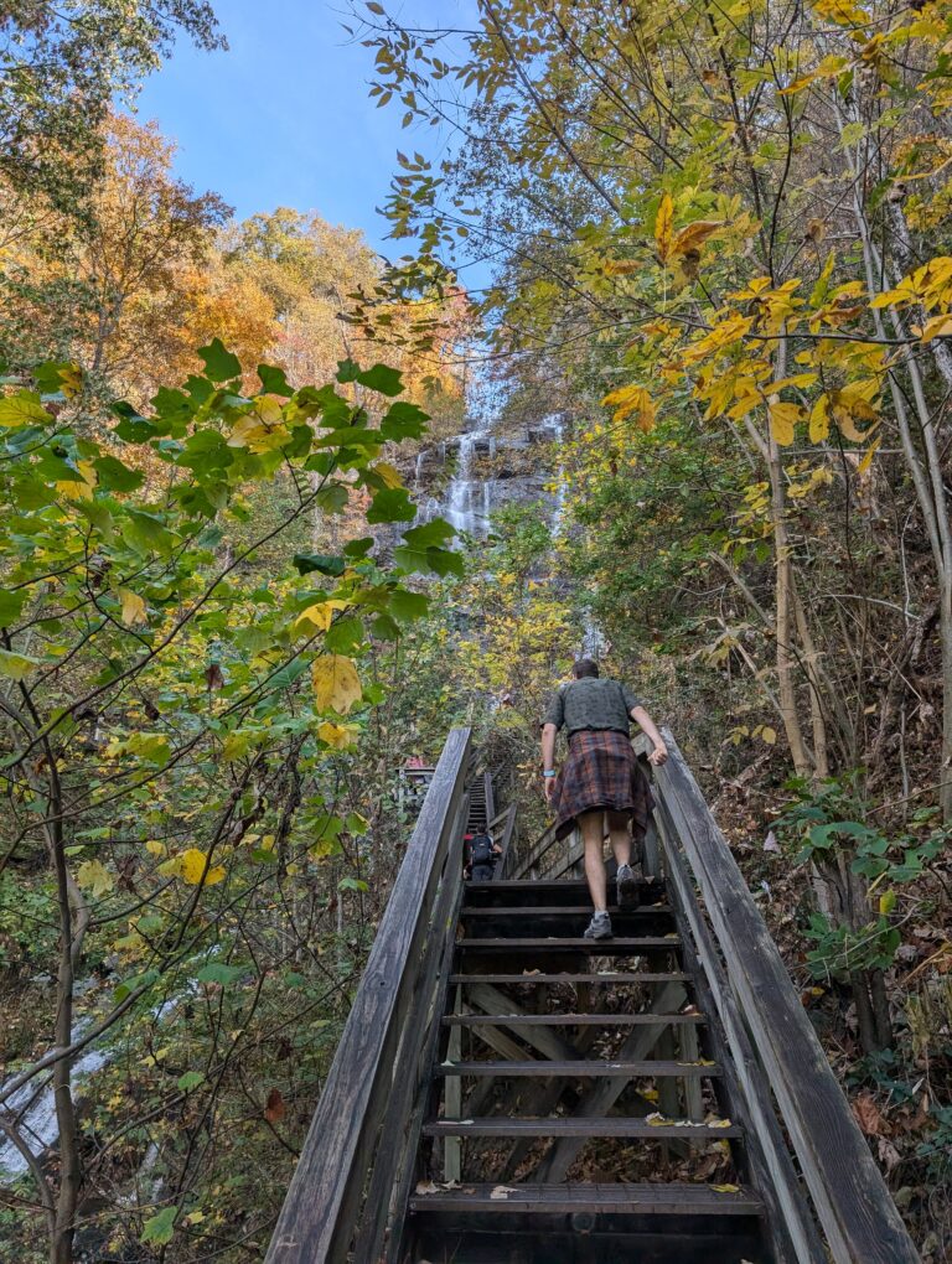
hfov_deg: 56.9
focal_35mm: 24
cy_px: 632
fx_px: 878
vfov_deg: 71.5
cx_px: 476
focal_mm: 6.9
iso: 22
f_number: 1.68
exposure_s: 1/262
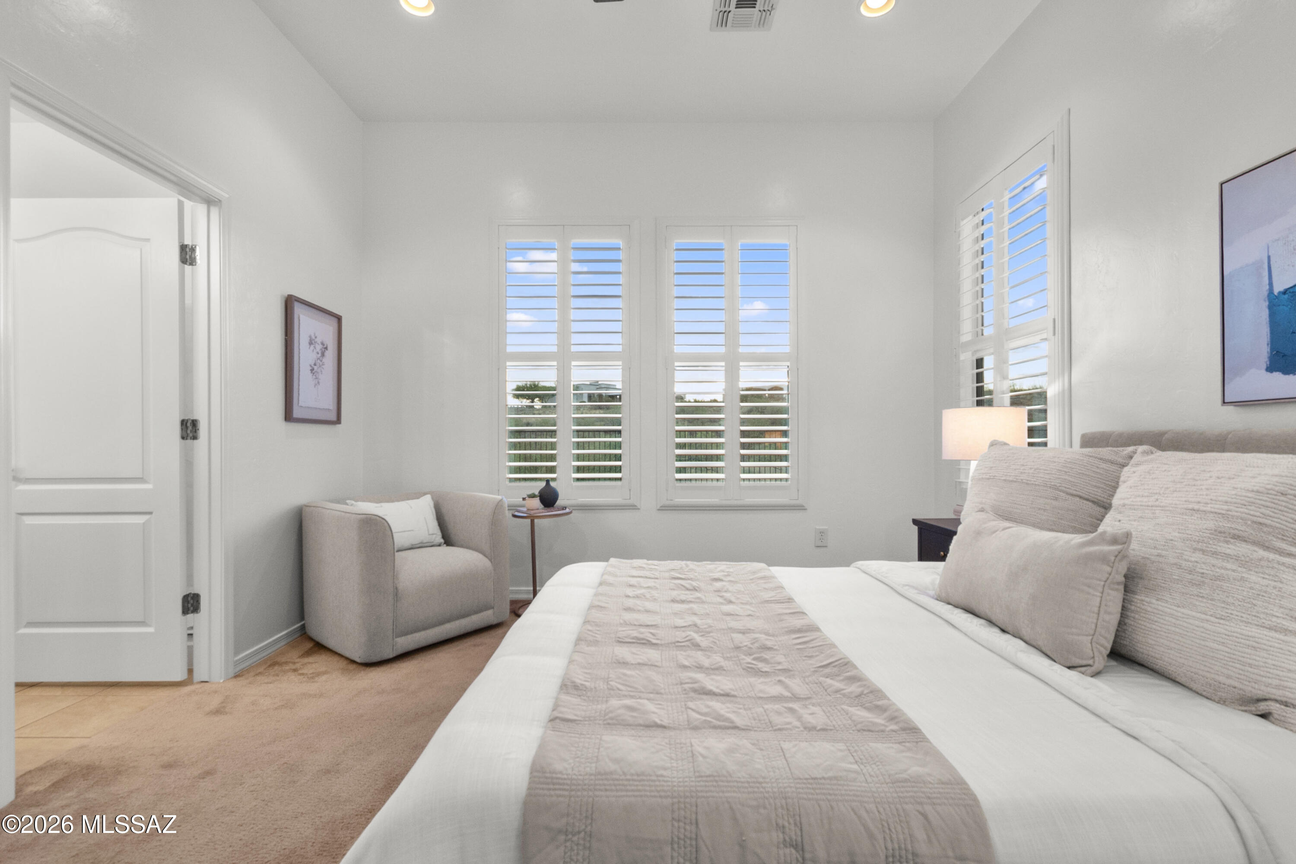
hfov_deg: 100.4
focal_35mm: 15
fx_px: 540
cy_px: 432
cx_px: 648
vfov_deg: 77.3
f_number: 9
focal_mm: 10
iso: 1250
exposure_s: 1/15
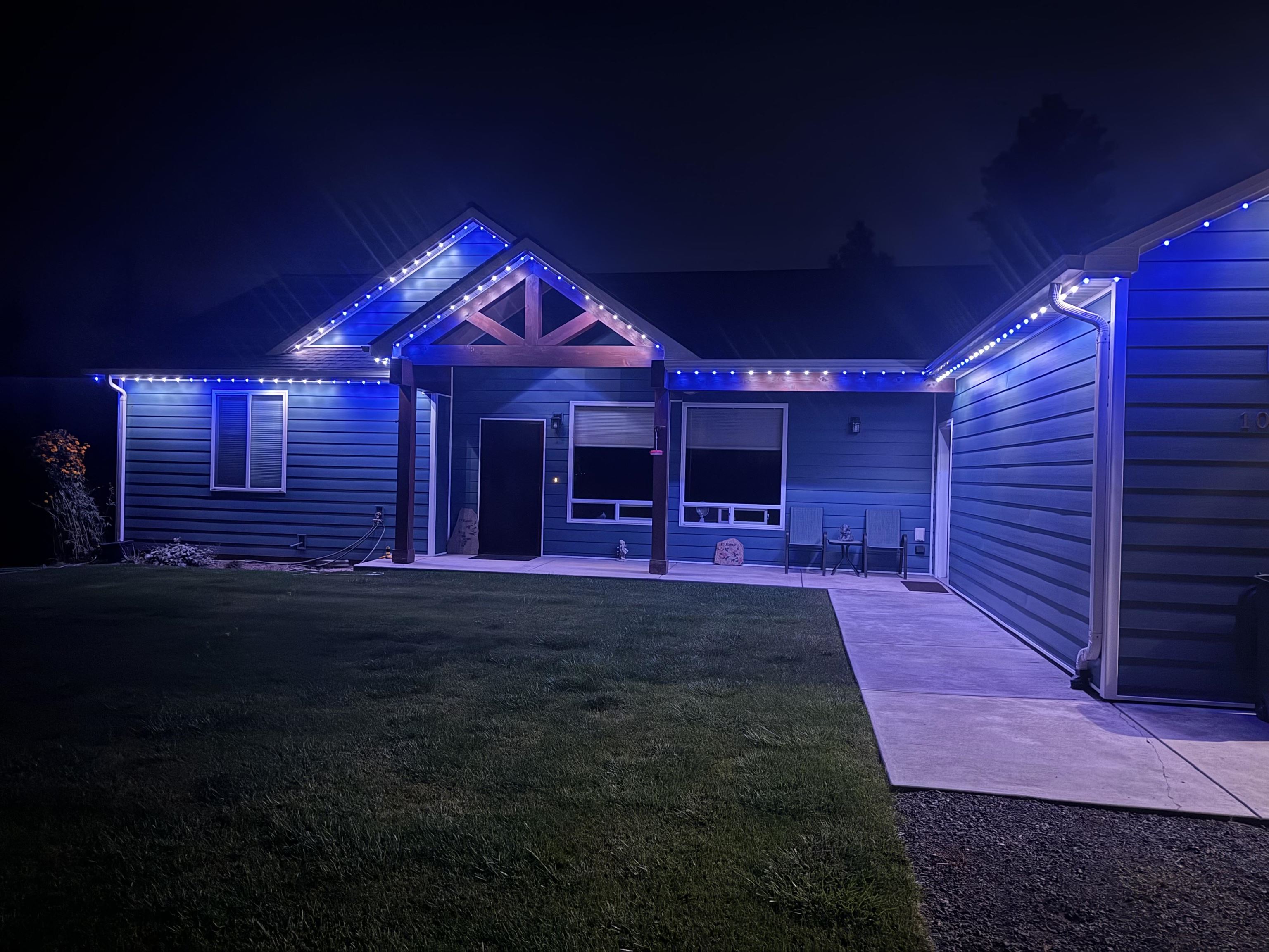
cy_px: 476
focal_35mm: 24
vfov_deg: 56.8
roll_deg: -1.7
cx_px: 634
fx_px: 880
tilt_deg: -1.0
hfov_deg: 71.6
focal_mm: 6.76
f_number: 1.78
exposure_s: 1/9
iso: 2500
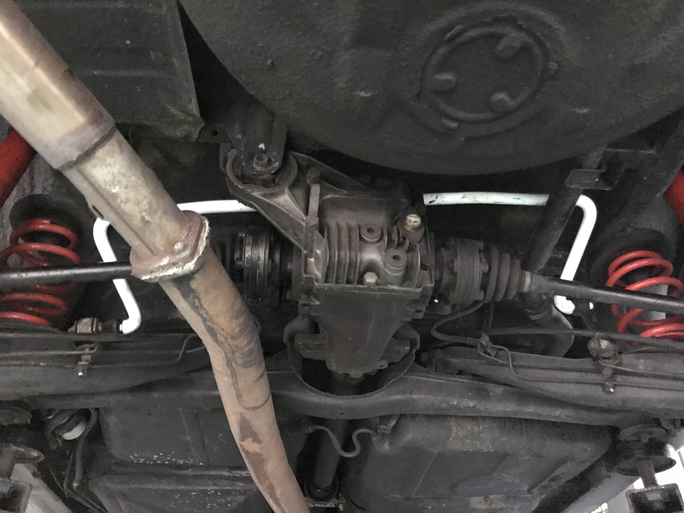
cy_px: 256
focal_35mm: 28
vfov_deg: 49.7
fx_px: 553
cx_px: 342
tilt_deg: +38.1
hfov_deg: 63.4
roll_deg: +0.5
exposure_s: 1/4
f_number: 1.8
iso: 200
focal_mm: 3.99
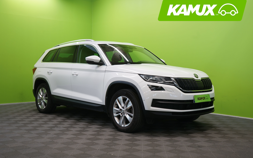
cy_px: 76
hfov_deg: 48.2
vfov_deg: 31.2
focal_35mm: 41
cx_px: 126
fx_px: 283
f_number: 5.6
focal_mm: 40
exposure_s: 1/30
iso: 400
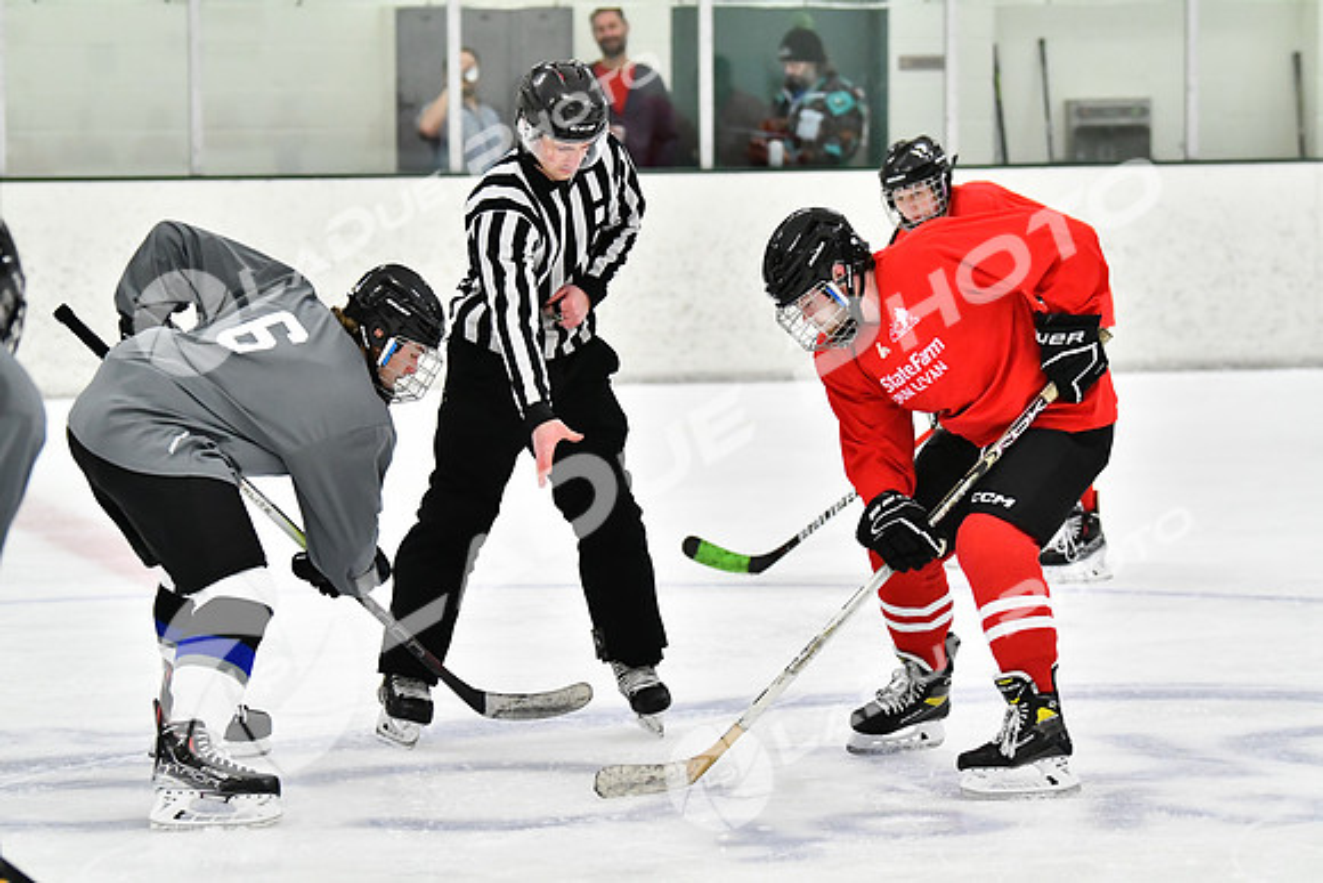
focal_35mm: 153
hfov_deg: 13.4
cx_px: 662
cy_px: 442
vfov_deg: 9.0
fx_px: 5624
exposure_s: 1/1250
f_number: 2.8
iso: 5000
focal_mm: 102
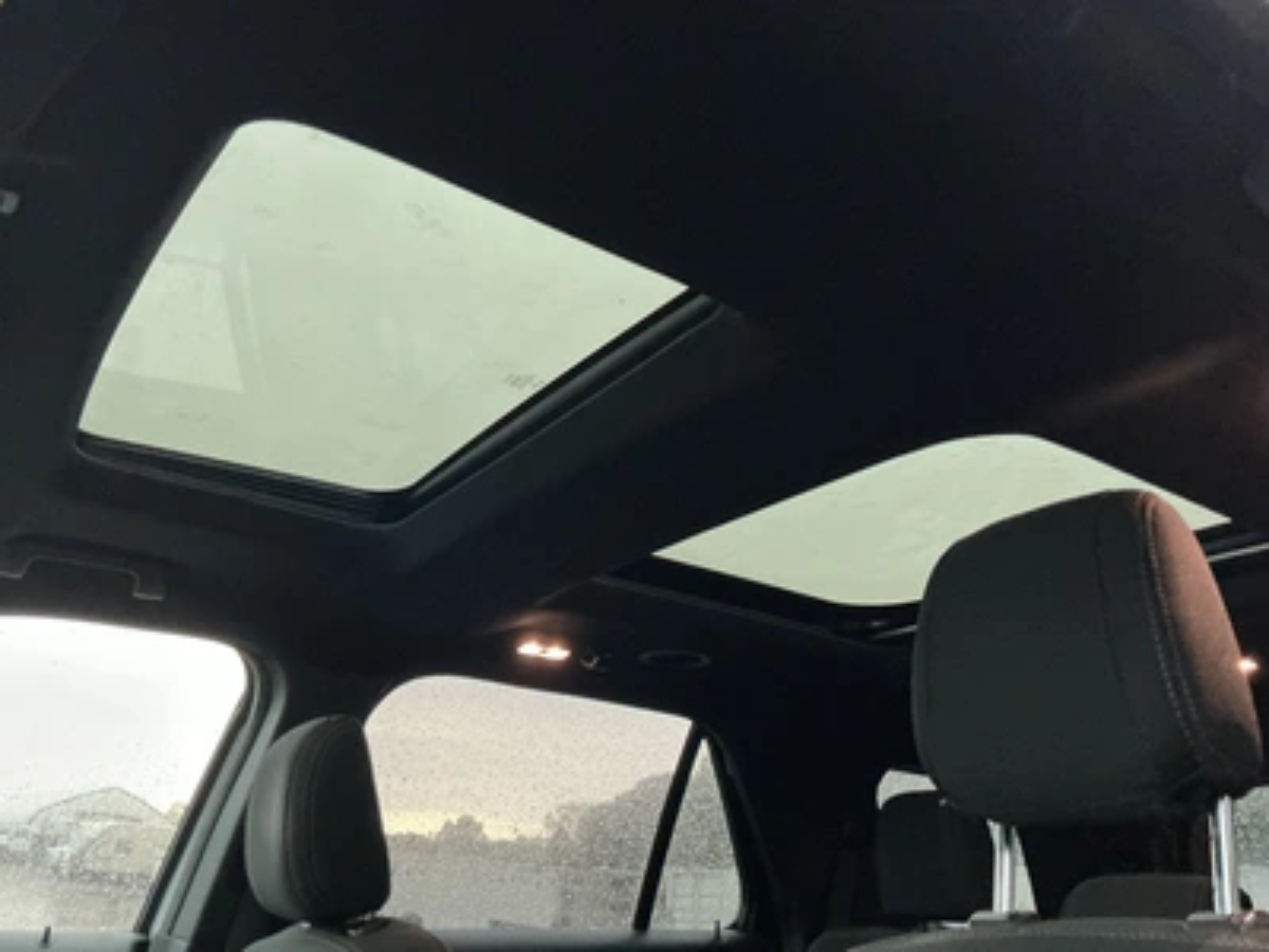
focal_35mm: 28
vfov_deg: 49.7
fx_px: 1026
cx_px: 634
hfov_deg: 63.4
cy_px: 476
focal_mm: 3
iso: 320
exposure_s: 1/50
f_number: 1.8
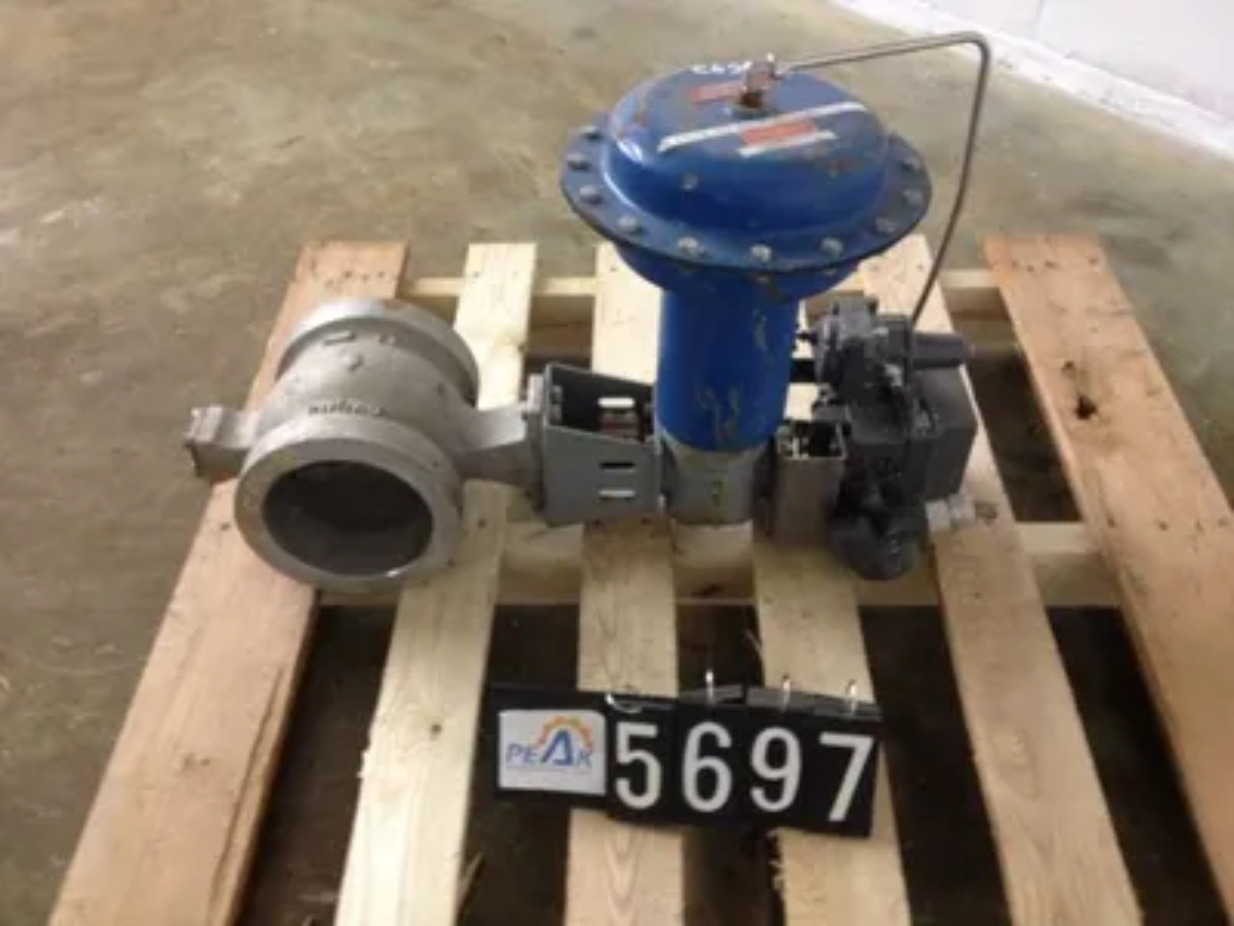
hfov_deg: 52.6
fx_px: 1248
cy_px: 463
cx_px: 617
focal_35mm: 35
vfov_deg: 40.7
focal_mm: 4.28
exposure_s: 1/20
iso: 200
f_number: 2.4
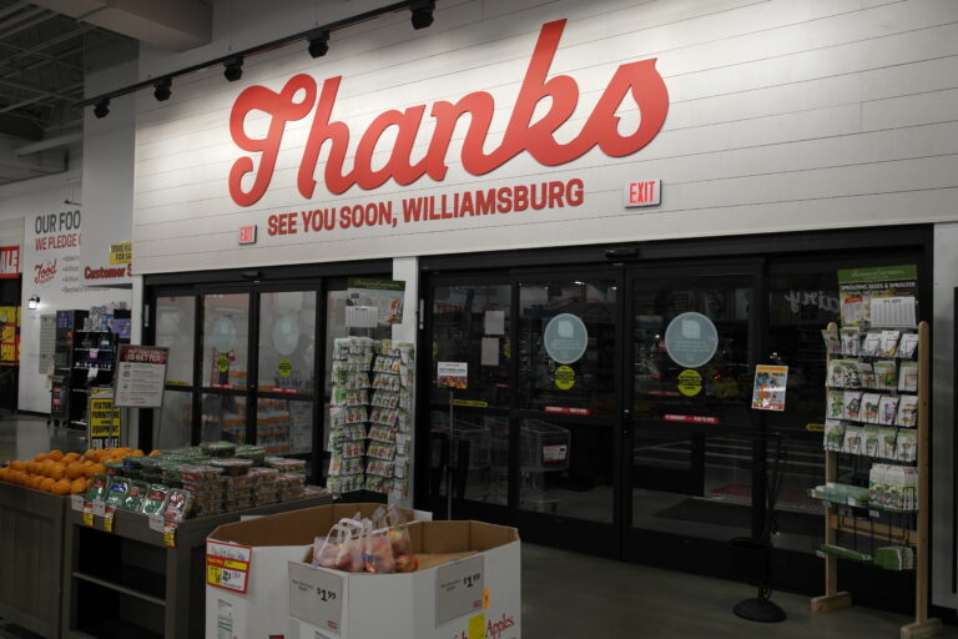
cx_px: 479
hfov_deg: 61.9
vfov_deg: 43.6
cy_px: 320
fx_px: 798
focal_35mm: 30
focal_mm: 20
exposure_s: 1/80
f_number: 3.5
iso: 200
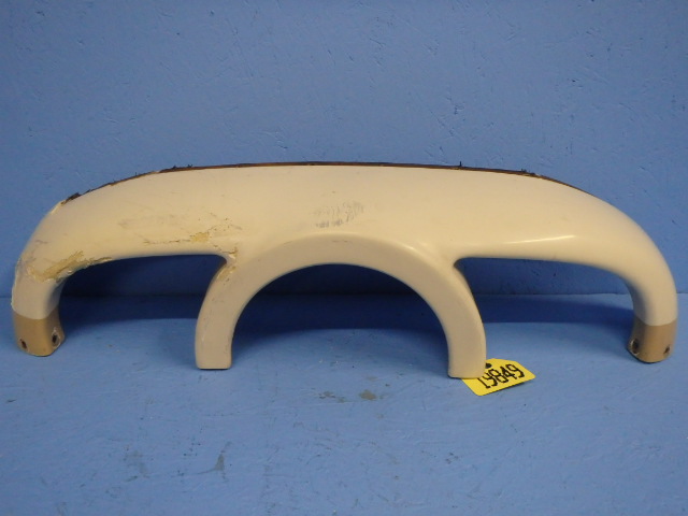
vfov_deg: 49.7
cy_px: 258
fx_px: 557
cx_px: 344
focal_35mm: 28
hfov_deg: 63.4
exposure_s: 1/30
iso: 800
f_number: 3.9
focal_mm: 5
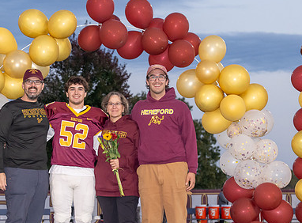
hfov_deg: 11.2
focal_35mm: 177
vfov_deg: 8.3
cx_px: 161
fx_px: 1536
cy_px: 148
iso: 1000
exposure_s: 1/200
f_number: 4.5
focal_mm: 70
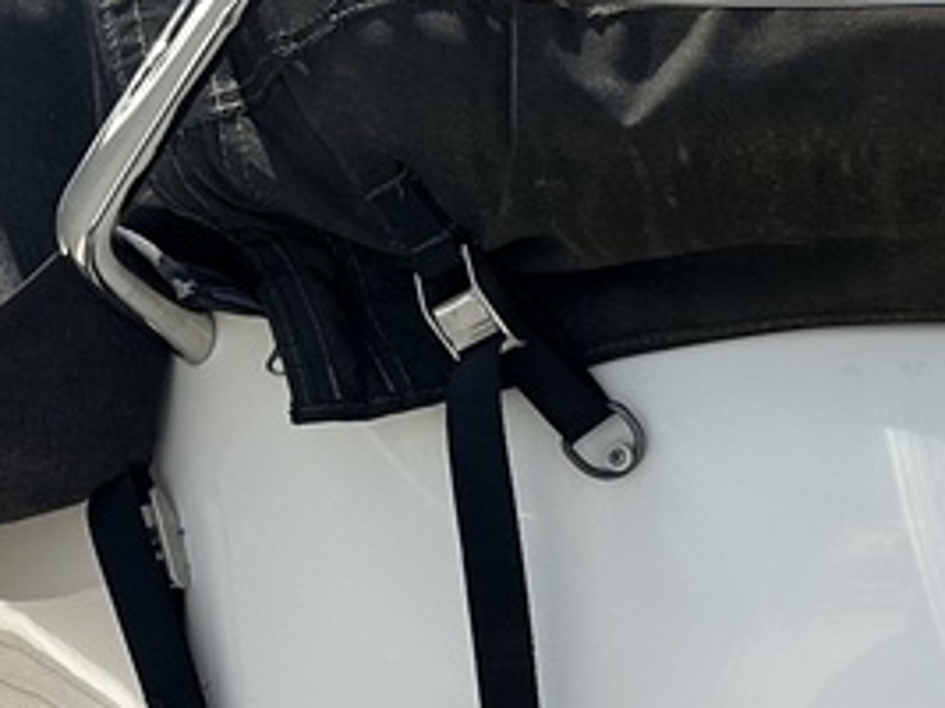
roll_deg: +0.0
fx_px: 2947
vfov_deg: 13.6
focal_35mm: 108
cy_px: 531
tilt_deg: -16.5
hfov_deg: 16.3
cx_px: 1494
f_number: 1.78
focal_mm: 6.86
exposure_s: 1/5000
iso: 80
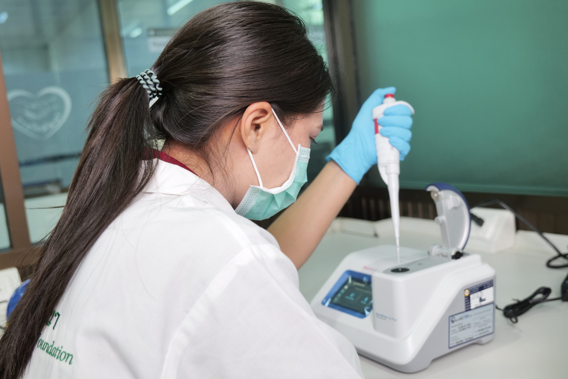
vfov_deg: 35.9
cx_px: 284
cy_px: 190
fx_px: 584
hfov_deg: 51.9
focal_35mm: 37
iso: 1000
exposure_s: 1/60
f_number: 4.6
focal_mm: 37
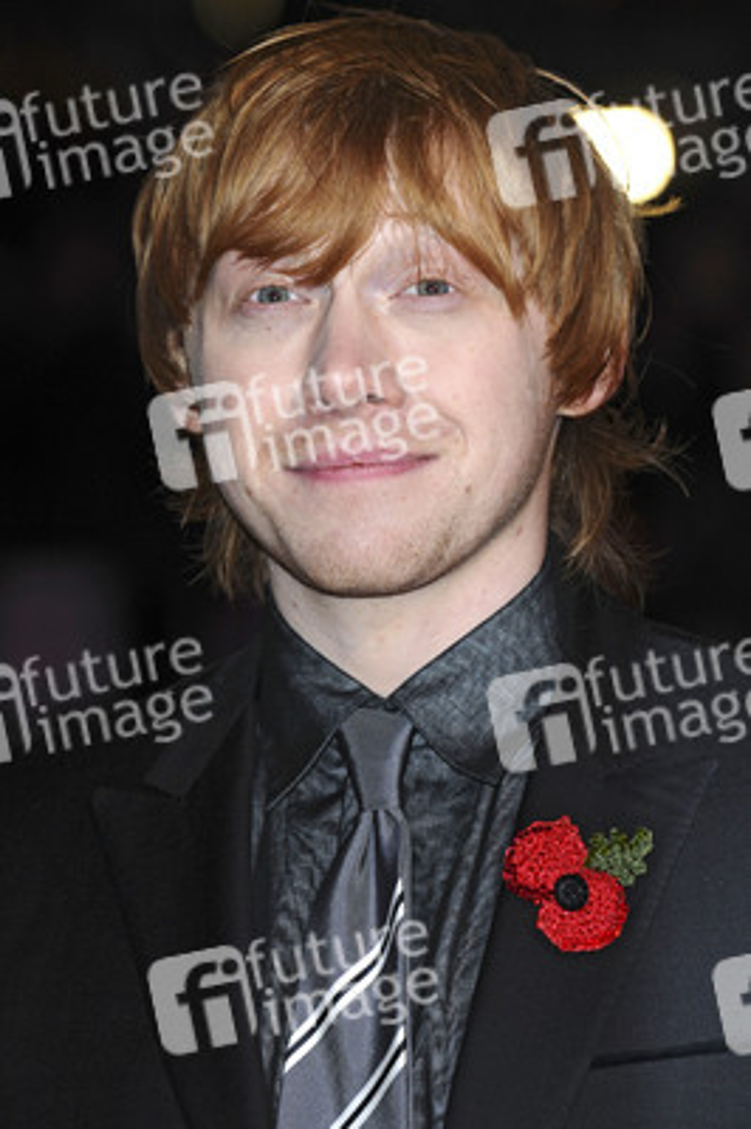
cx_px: 376
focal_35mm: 248
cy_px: 564
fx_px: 7758
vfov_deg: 8.3
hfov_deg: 5.5
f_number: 5
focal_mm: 165
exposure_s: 1/160
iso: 400
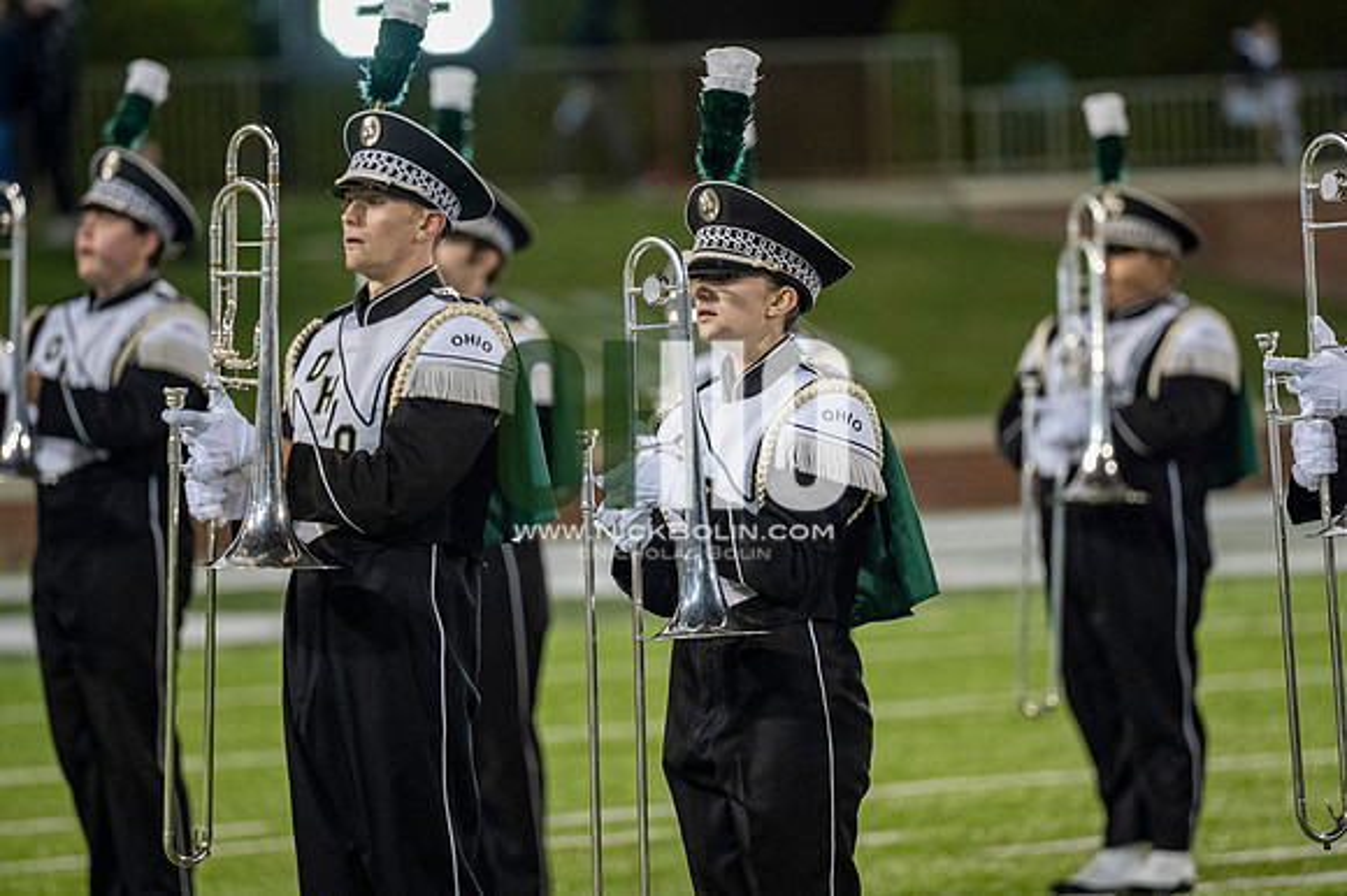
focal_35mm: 300
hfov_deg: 6.9
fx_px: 11218
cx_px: 674
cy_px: 448
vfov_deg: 4.6
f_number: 2.8
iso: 1000
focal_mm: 200
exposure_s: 1/500
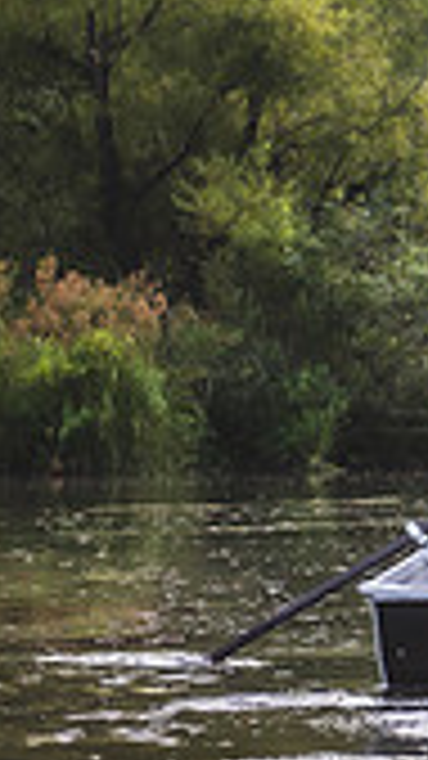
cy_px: 254
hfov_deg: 4.6
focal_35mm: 255
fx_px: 5147
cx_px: 1270
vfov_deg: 8.5
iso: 100
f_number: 2.8
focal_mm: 70
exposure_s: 1/200
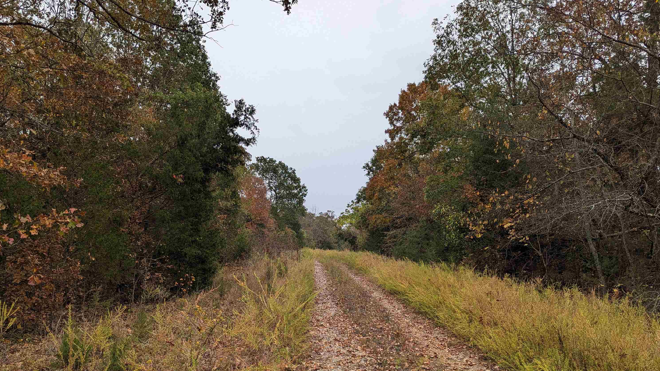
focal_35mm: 27
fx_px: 472
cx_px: 322
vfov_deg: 42.2
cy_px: 252
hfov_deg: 69.9
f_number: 1.85
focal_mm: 6.81
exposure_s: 1/558
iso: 45
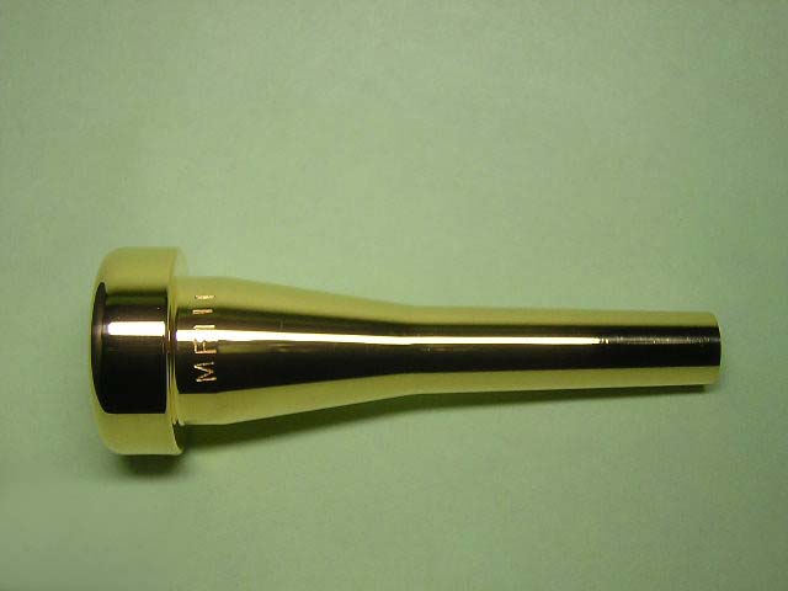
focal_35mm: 51
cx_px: 394
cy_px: 296
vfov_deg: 28.6
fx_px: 1161
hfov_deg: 37.5
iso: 100
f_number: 3.1
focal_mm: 6.6
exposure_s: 1/118
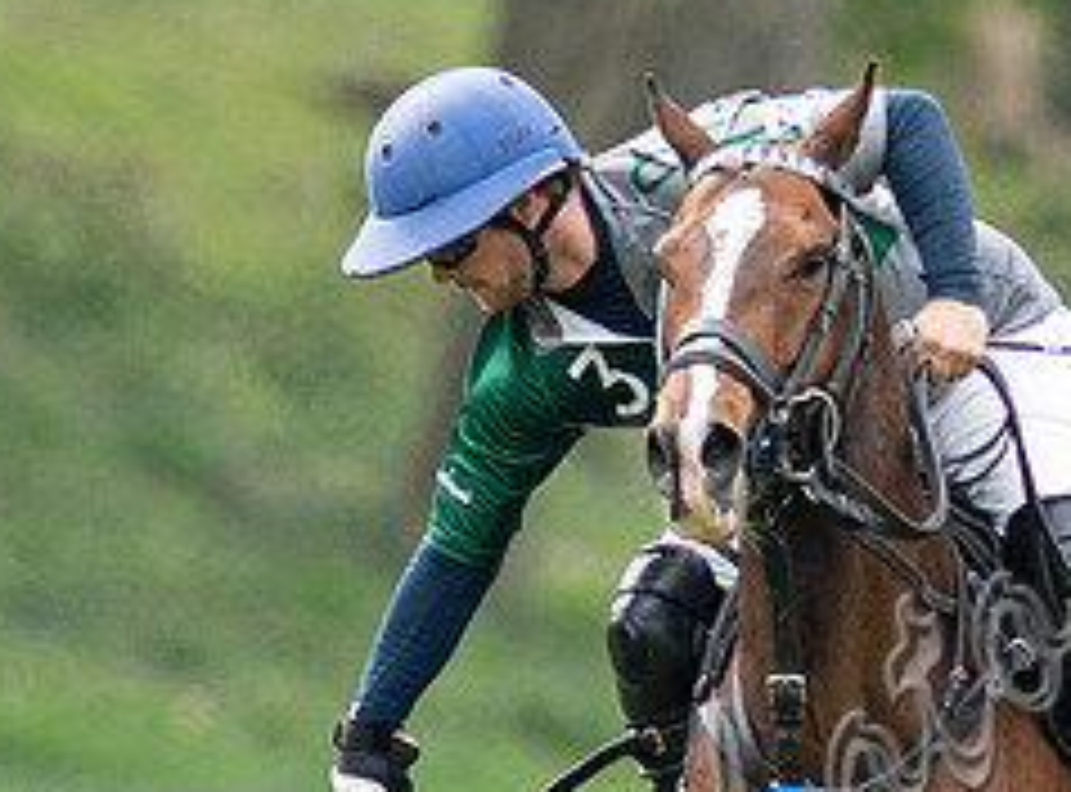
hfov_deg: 0.7
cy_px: 362
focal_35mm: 2789
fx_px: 85857
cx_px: 944
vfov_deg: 0.5
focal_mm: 300
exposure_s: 1/1250
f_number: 2.8
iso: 250
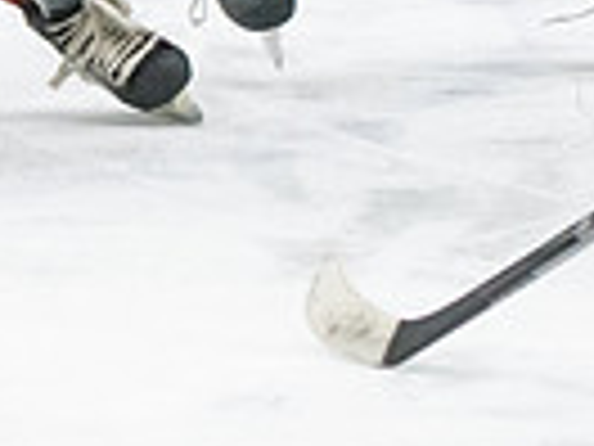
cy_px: -460
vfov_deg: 1.9
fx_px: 13488
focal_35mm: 786
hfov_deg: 2.5
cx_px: -389
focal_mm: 98
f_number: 2.8
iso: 4000
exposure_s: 1/800
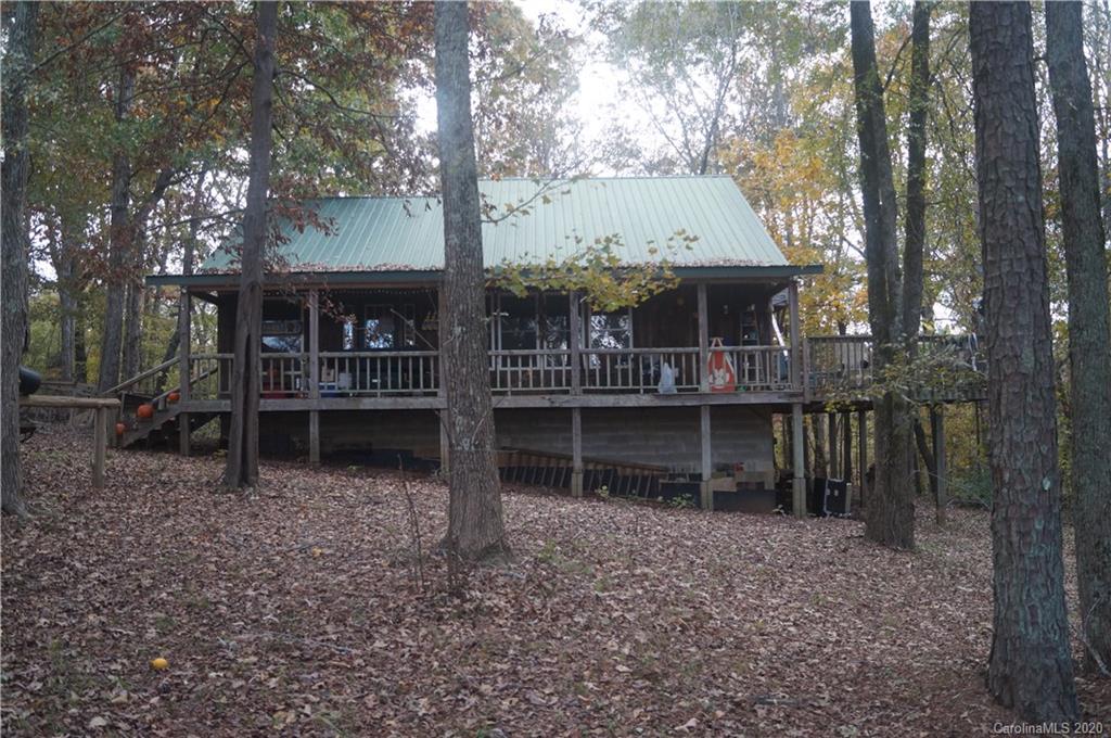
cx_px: 556
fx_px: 1017
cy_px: 369
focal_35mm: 33
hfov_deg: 57.3
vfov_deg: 39.9
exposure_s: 1/160
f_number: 4
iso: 640
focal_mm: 22
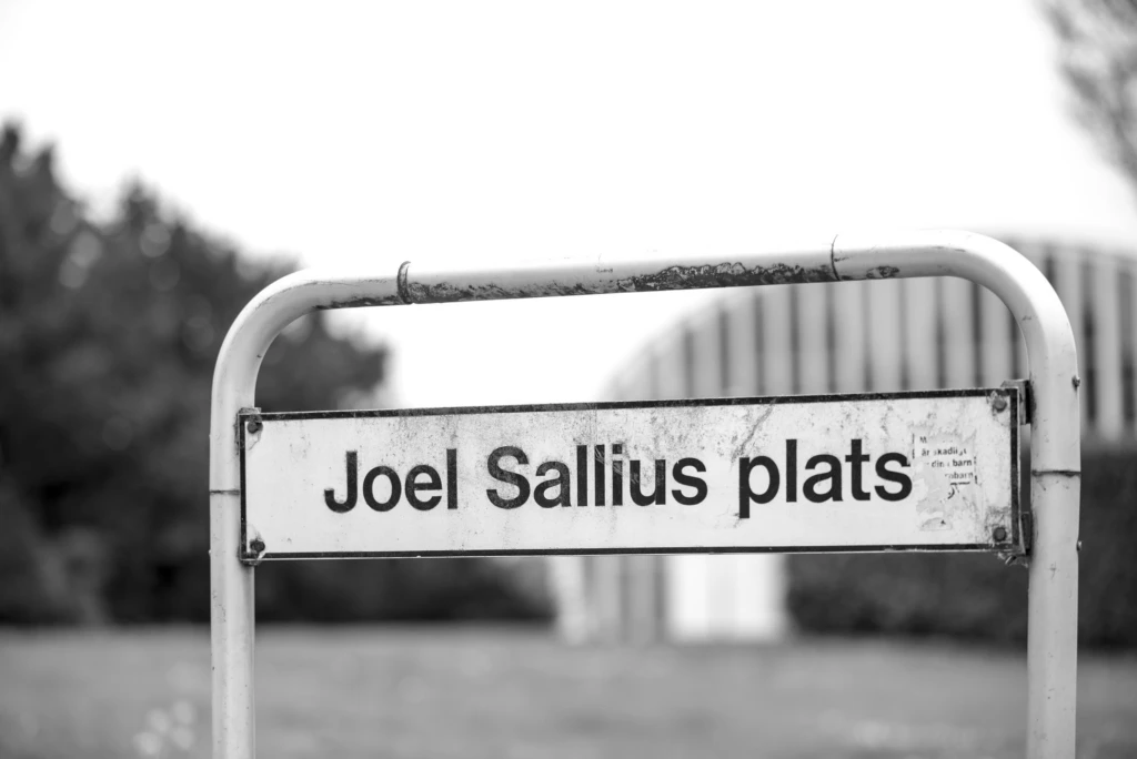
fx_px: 3476
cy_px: 380
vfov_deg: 12.5
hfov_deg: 18.6
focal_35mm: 110
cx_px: 568
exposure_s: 1/320
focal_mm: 110
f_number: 2.8
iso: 200
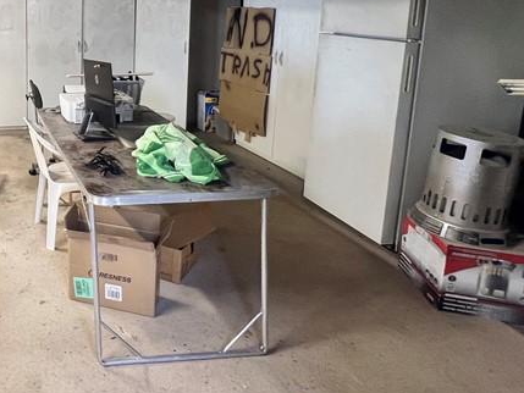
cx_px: 16
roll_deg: +0.6
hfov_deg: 49.2
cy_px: 78
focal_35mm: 31
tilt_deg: -9.3
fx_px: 469
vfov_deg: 43.3
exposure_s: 1/60
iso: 250
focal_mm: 1.57
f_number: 1.8
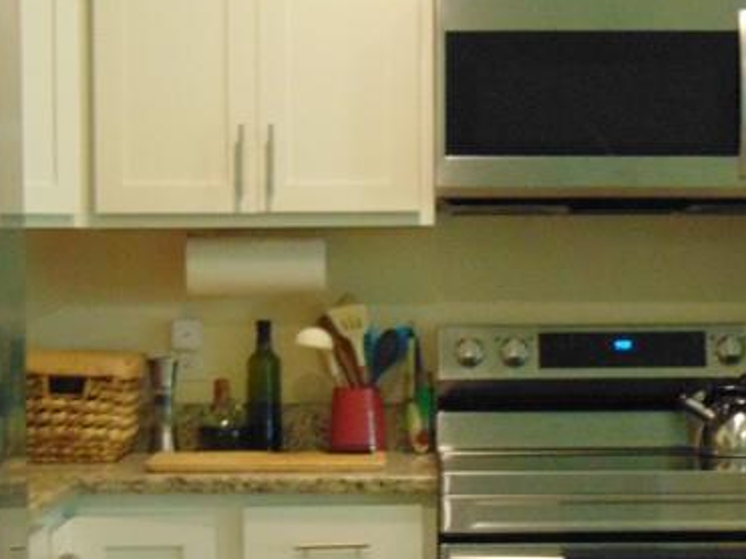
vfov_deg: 12.7
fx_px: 2499
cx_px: 396
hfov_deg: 17.0
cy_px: 398
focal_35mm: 116
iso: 400
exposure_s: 1/25
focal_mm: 7.6
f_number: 3.3
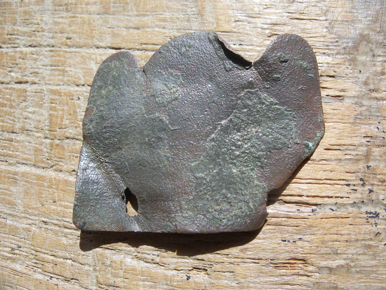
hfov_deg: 50.1
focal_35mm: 37
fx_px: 413
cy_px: 145
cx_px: 193
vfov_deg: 38.7
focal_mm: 7.8
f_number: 5.6
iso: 80
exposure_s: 1/250
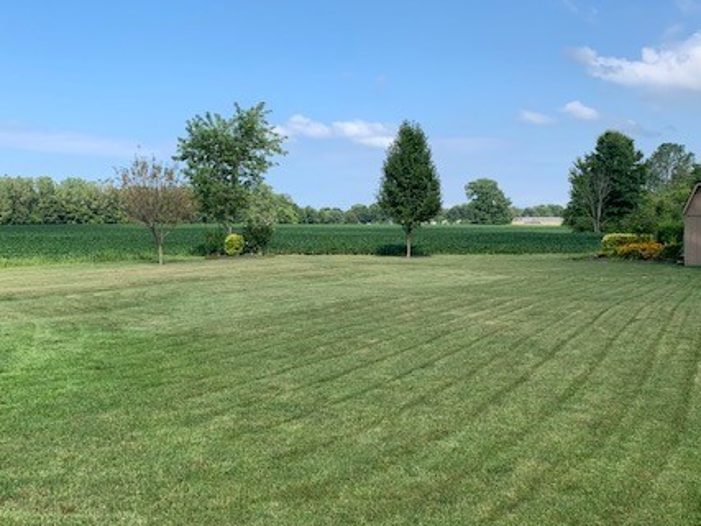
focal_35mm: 39
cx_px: 368
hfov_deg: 47.9
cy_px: 238
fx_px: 790
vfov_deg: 36.8
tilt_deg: -0.7
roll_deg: +0.1
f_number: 1.8
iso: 25
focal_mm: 4.25
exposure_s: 1/1748
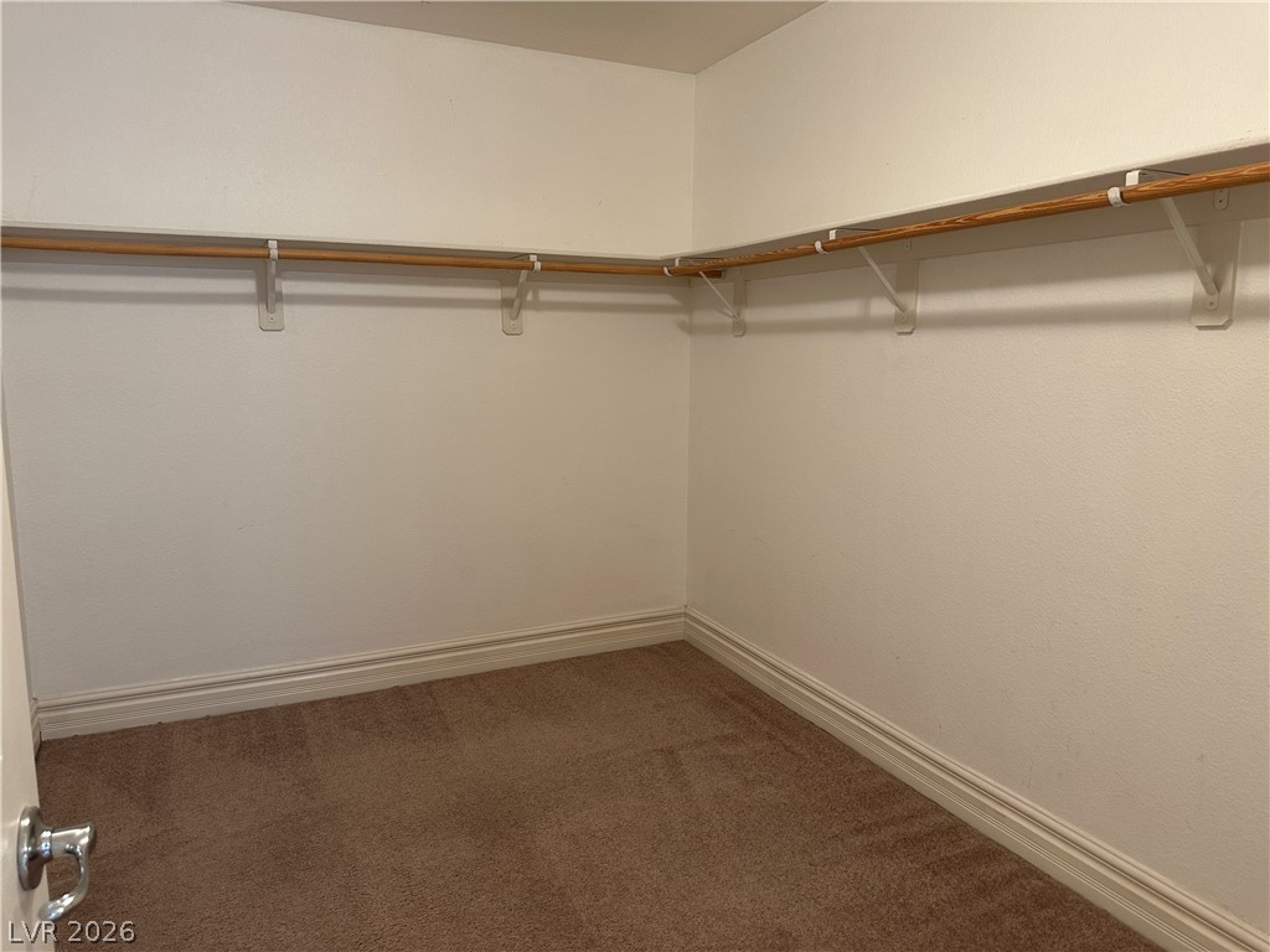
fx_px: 881
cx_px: 635
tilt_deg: -8.4
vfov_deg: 56.8
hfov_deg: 71.6
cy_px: 476
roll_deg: -1.4
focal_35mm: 24
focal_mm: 6.86
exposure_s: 1/60
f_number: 1.78
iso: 200
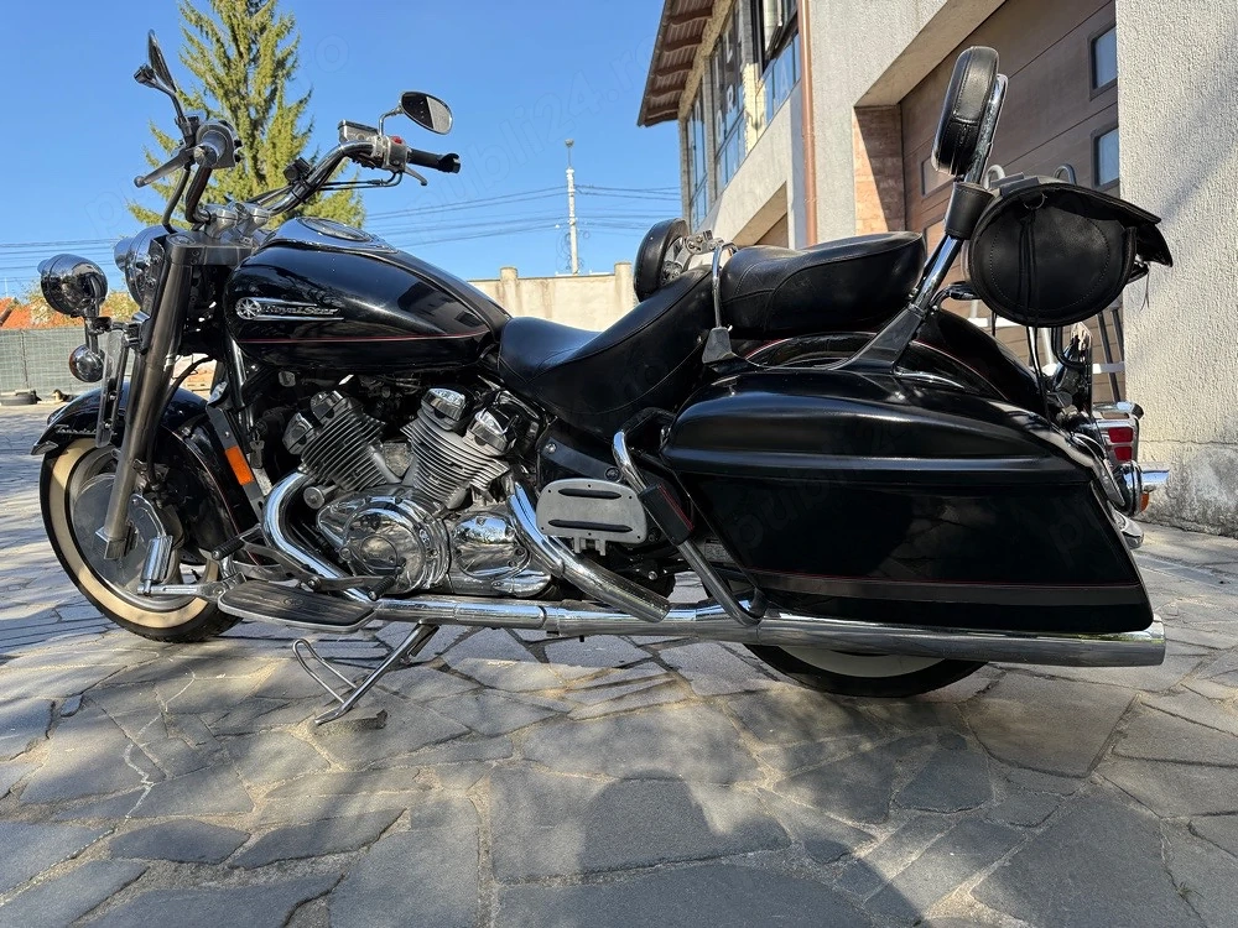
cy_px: 464
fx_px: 858
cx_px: 619
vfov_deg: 56.8
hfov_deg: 71.6
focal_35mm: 24
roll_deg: +5.0
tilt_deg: -1.5
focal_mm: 6.76
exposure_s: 1/1156
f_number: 1.78
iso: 100
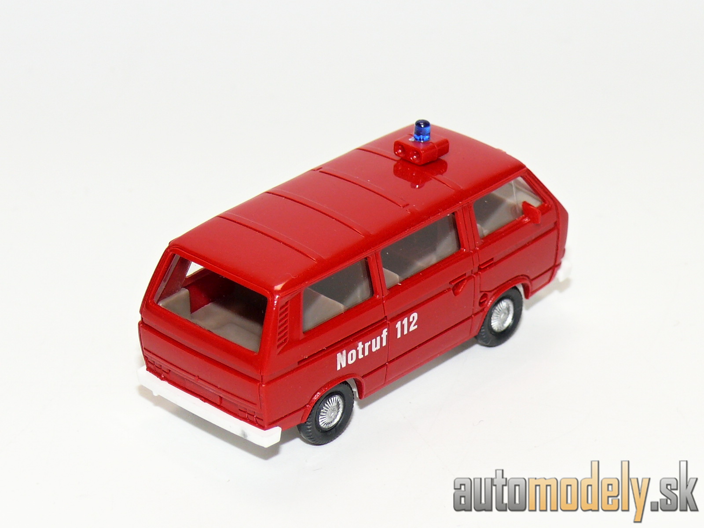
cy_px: 264
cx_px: 352
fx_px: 2746
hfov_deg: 14.6
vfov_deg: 11.0
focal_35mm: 135
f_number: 4
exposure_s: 1/30
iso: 100
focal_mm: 16.1
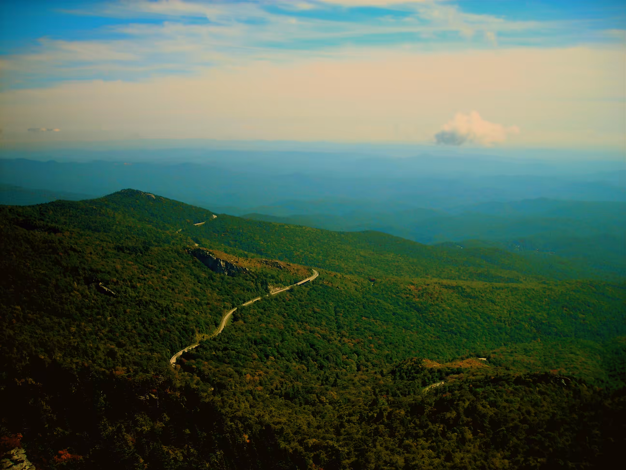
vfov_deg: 37.7
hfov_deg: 49.0
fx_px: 687
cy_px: 235
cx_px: 313
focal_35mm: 38
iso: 50
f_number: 6.4
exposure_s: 1/158
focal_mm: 6.3
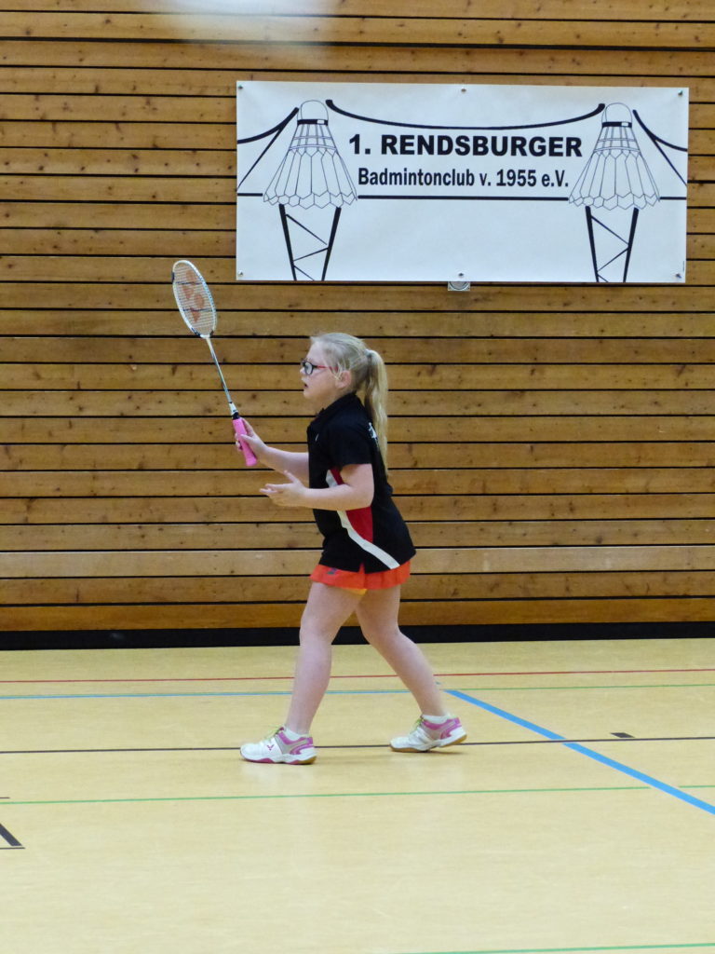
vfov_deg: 13.0
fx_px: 4186
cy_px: 477
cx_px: 358
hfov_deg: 9.8
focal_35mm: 152
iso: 1600
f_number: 4
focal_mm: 27.4
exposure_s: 1/200
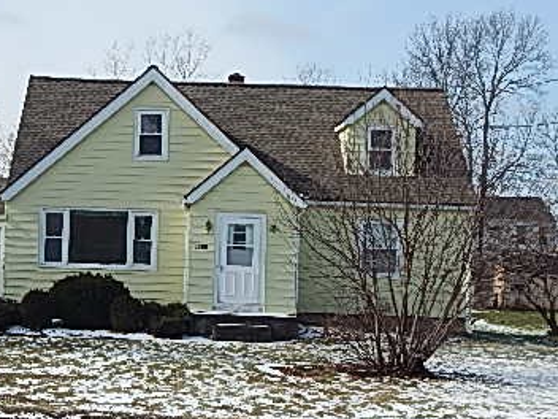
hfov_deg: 27.7
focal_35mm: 69
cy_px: 278
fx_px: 1112
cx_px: 132
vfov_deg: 21.2
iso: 125
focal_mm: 6.8
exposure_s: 1/400
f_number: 6.9
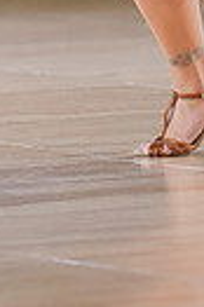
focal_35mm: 786
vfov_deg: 2.6
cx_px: 60
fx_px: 6698
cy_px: -288
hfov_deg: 1.7
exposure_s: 1/500
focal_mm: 118
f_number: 2
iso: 1250
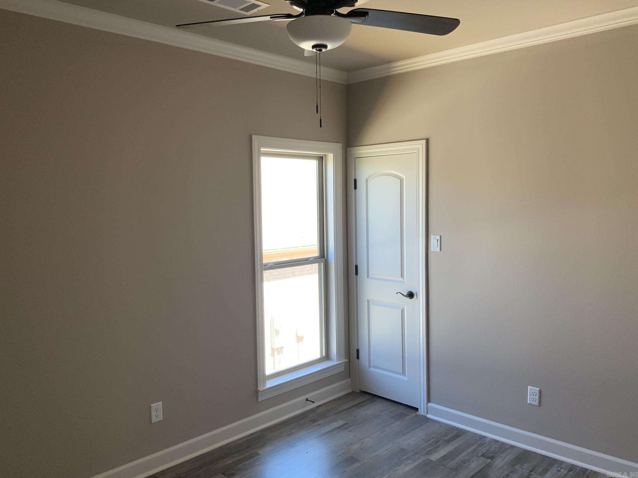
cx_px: 319
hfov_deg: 61.7
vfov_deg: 48.2
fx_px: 534
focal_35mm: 29
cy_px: 239
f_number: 1.8
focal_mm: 3
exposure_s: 1/60
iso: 40
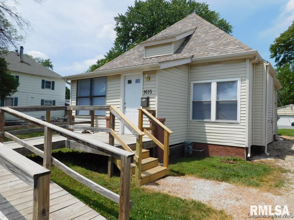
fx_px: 212
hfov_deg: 69.4
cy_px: 110
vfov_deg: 54.9
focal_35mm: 25
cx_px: 147
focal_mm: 4.5
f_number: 6.2
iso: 125
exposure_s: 1/500
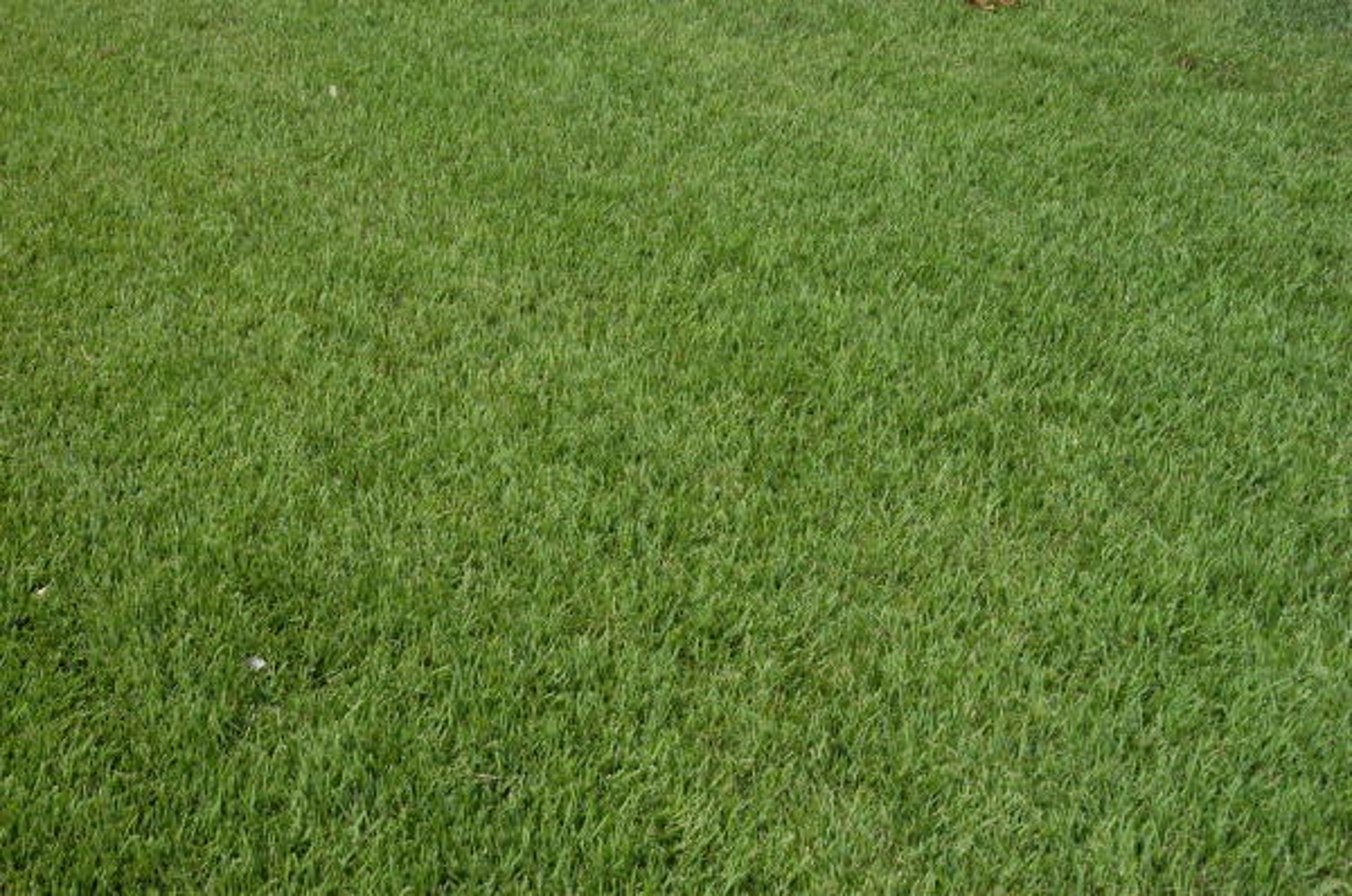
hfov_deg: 37.9
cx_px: 676
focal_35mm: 52
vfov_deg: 25.7
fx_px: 1968
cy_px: 448
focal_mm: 35
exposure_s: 1/320
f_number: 9
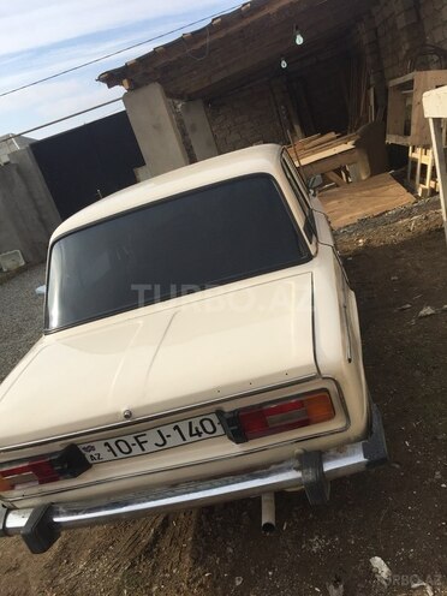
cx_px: 224
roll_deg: +18.9
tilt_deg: -15.7
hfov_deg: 48.2
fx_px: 499
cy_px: 298
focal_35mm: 29
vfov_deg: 61.7
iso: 32
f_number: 2.2
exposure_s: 1/2326
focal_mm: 4.15
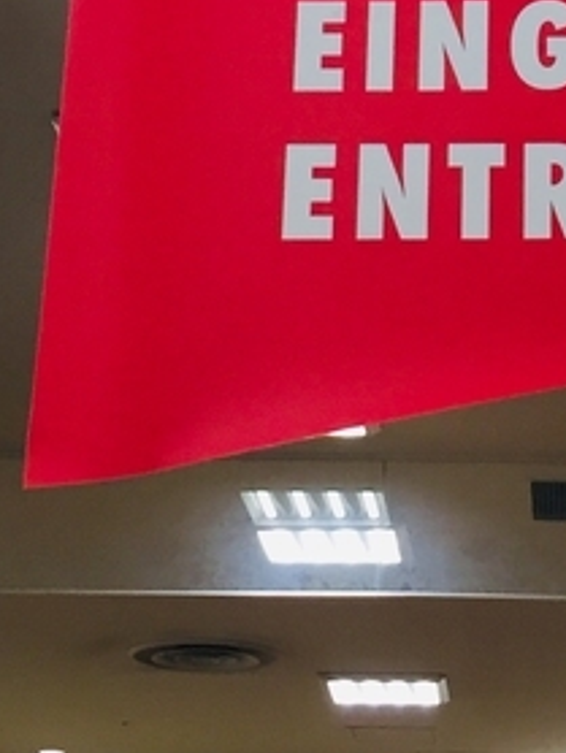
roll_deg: +0.3
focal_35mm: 125
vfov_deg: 15.0
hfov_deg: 11.8
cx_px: 547
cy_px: -252
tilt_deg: +30.3
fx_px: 2721
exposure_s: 1/40
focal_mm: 4.15
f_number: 2.2
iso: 32
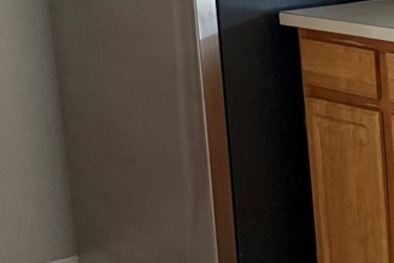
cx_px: 547
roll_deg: +0.7
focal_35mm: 122
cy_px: 168
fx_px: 1335
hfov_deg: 15.7
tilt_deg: -13.7
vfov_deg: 11.2
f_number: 1.78
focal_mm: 6.76
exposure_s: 1/60
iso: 250
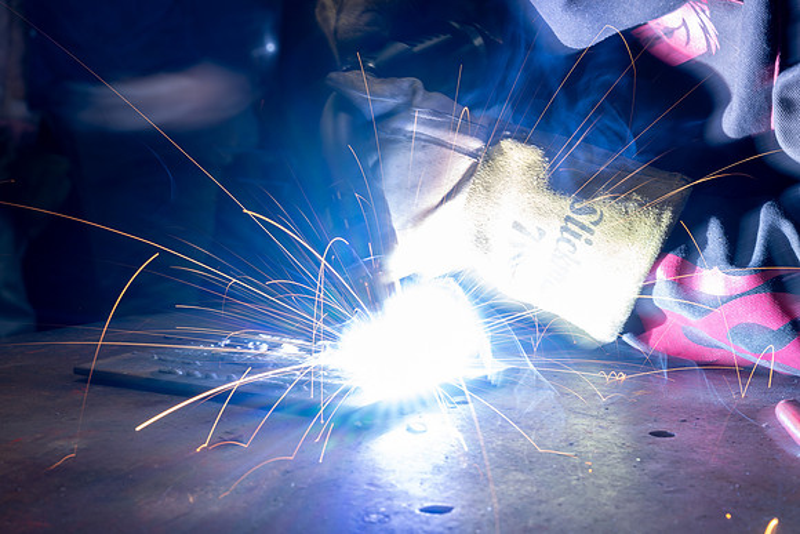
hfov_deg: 28.8
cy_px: 267
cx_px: 400
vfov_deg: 19.5
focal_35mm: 70
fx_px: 1556
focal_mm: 70
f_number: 13
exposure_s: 1/4
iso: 50
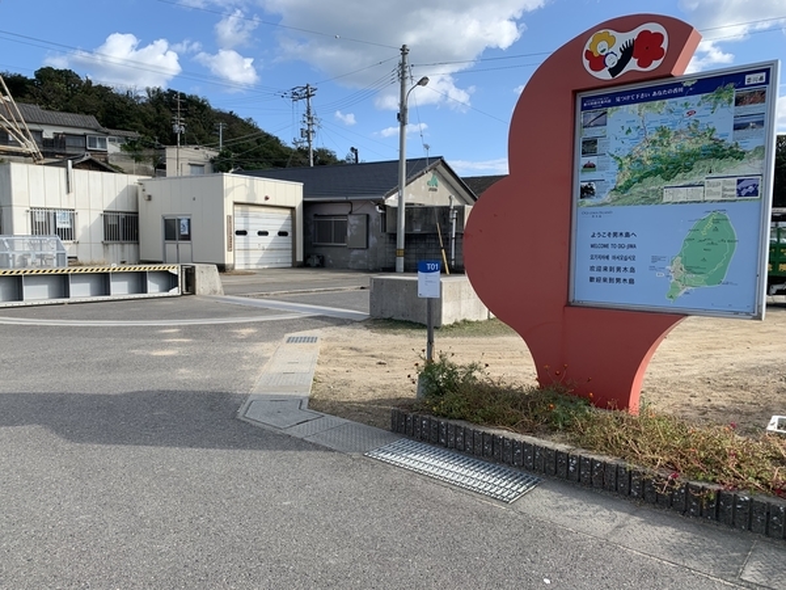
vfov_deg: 53.1
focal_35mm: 26
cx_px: 393
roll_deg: +0.0
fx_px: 590
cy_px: 295
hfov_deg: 67.3
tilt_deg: -4.7
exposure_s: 1/1490
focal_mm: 4.25
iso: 25
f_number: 1.8
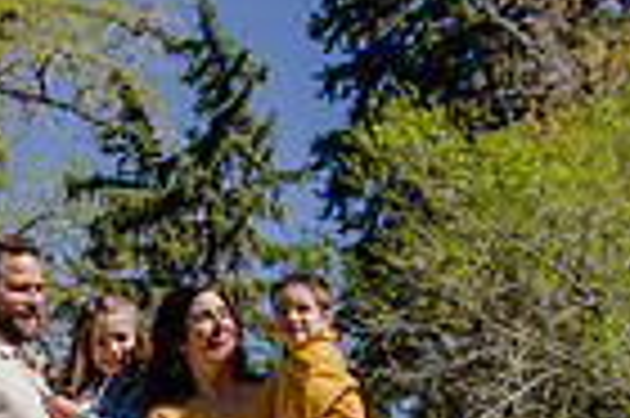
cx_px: 45
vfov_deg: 9.8
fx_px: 2377
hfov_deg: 14.9
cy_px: 600
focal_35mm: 136
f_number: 10
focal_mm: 32
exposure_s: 1/160
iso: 200
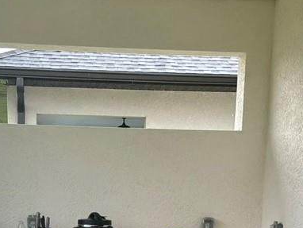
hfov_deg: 25.9
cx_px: 122
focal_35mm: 75
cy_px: 288
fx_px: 657
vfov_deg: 18.4
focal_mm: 3
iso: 64
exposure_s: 1/243
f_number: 1.8
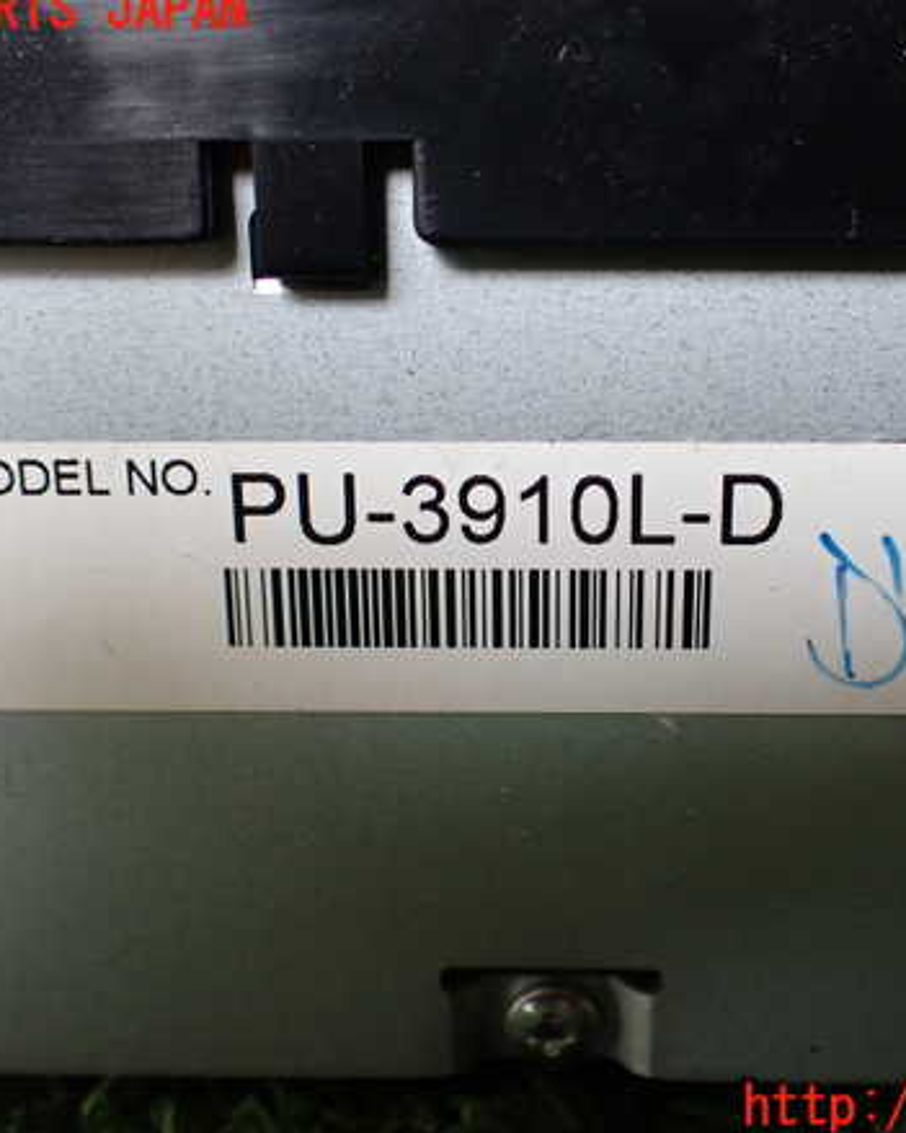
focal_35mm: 40
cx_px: 552
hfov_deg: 37.2
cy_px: 560
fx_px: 1341
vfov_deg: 45.8
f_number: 2.3
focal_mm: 5.4
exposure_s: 1/125
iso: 250
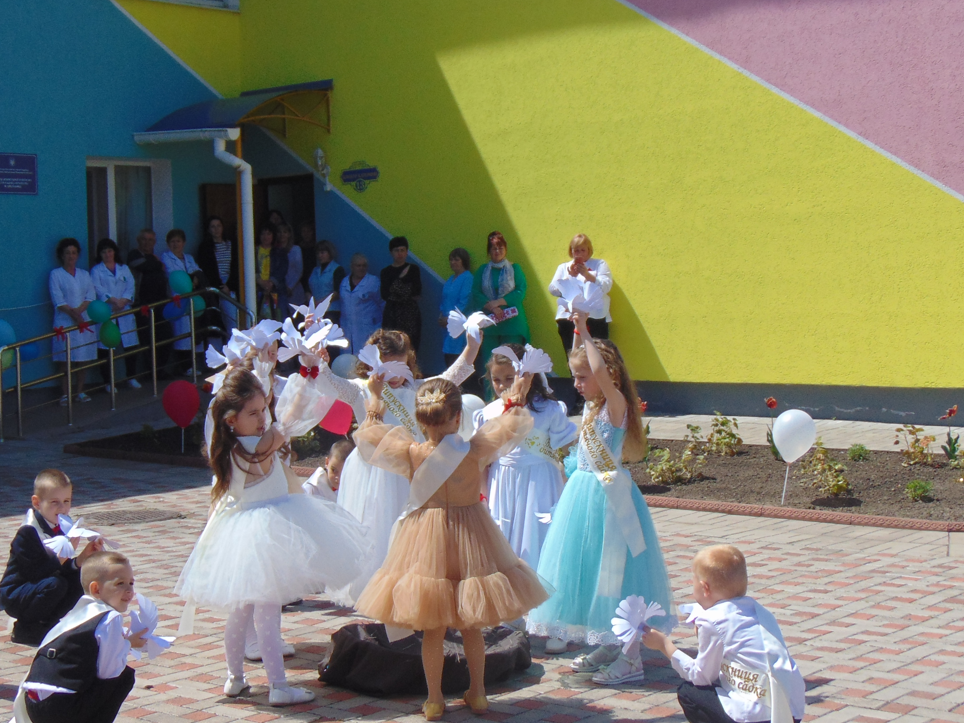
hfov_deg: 30.6
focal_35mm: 63
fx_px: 1754
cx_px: 354
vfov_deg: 23.3
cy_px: 325
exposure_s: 1/1000
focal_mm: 7.6
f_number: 3.3
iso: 80
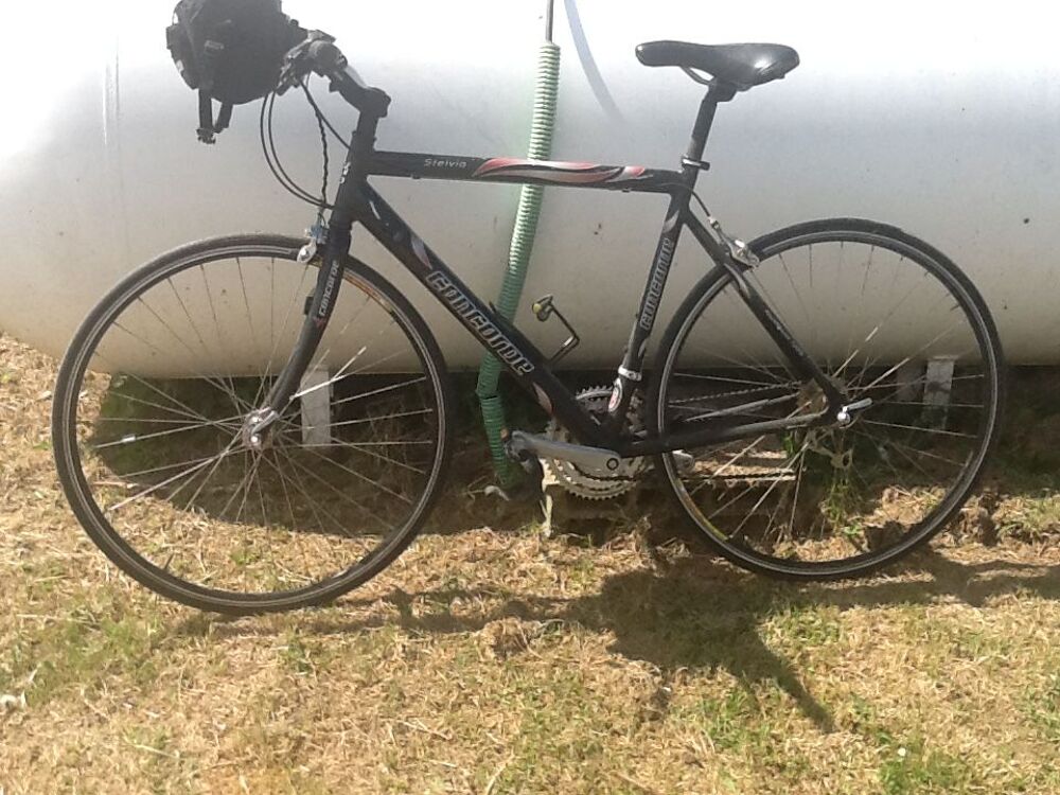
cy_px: 398
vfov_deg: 32.9
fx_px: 1347
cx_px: 530
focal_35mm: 44
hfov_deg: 42.9
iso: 40
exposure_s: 1/863
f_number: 2.4
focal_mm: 2.03
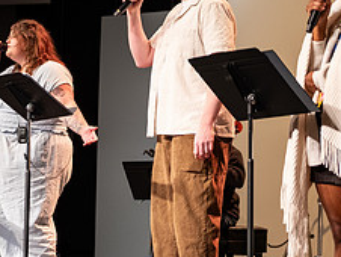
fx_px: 1824
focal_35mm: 185
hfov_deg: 10.7
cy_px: 67
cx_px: 122
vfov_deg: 8.0
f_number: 2.8
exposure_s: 1/75
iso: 640
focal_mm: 50
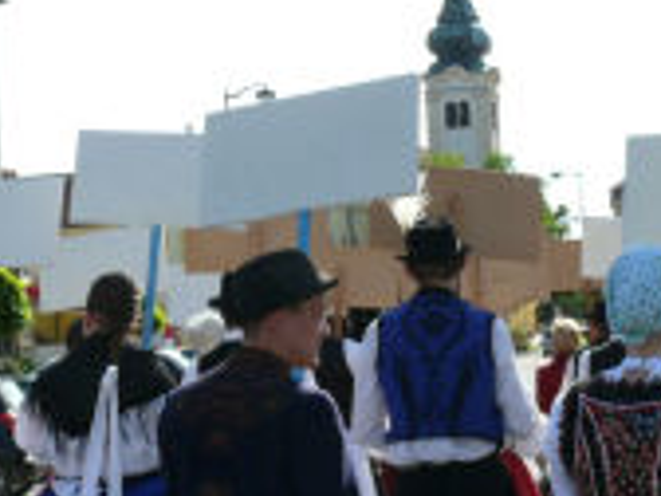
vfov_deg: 15.6
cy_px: 417
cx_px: 374
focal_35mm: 94
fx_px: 1795
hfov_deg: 20.9
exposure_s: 1/250
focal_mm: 7.4
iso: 100
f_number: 5.6
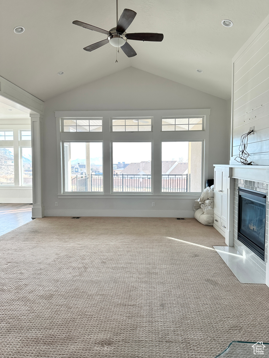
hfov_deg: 56.8
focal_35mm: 24
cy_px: 179
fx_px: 249
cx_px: 134
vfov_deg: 71.6
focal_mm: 6.86
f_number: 1.78
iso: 80
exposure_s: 1/161
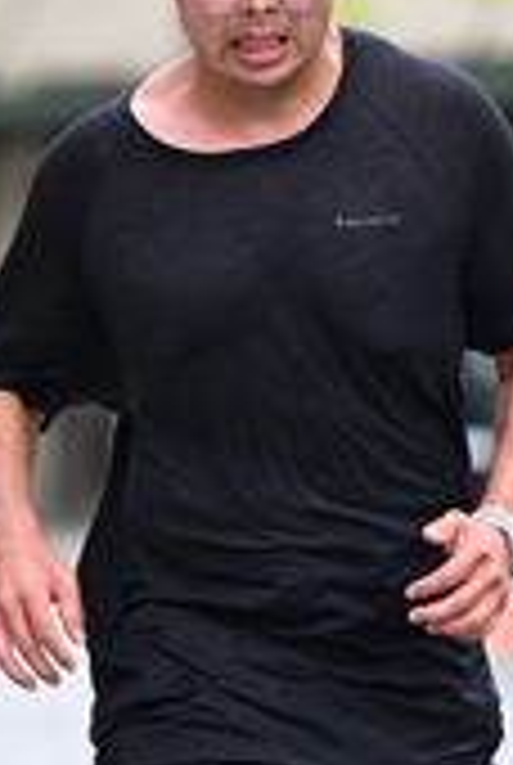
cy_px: 216
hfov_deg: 2.7
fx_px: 11005
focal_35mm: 517
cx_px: 331
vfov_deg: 4.0
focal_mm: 160
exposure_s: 1/1600
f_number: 2.8
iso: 640
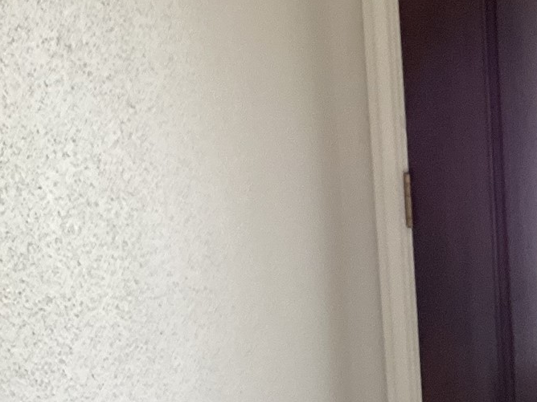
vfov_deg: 15.6
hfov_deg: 19.8
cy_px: 185
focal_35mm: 95
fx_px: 1474
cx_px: 575
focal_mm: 3.3
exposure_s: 1/60
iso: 100
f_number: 2.4
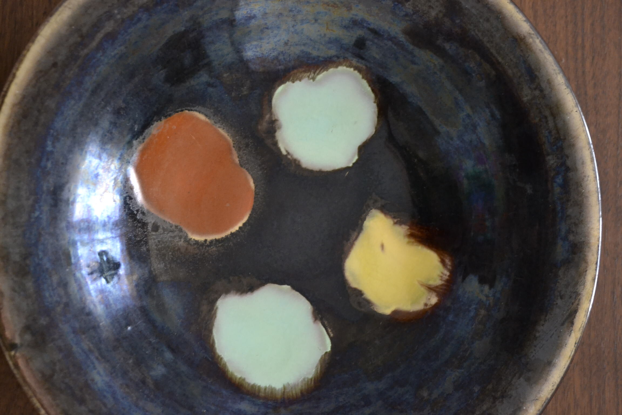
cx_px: 311
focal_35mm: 54
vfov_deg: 25.1
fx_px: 933
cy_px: 208
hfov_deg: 36.9
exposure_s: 1/60
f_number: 5
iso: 2500
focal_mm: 36
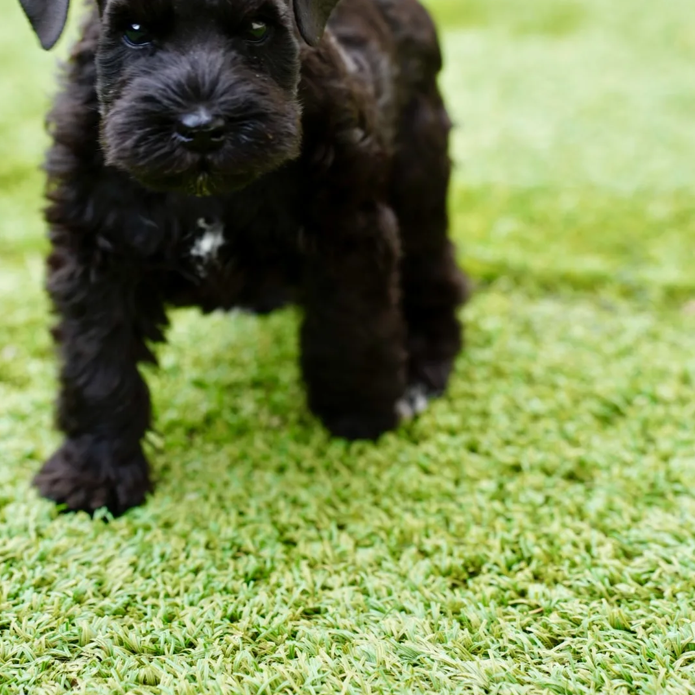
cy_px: 199
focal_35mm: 118
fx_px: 2680
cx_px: 347
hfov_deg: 14.8
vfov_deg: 14.7
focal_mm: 92
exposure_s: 1/100
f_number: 4
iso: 100
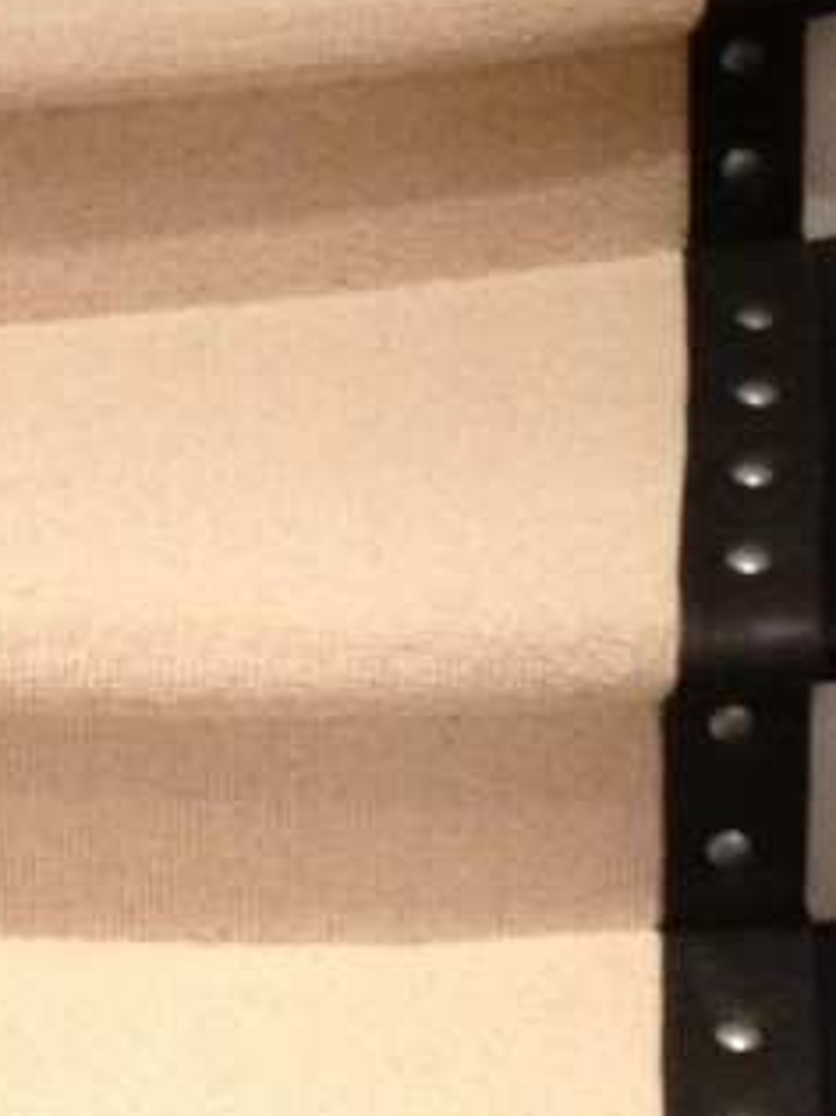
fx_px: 4382
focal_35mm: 136
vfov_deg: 14.2
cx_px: -67
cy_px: -92
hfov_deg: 10.8
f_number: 2.4
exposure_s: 1/20
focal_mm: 4.28
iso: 320
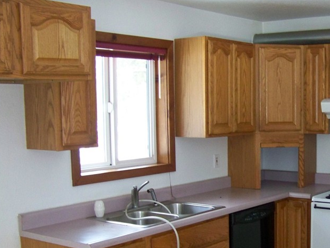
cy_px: 169
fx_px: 563
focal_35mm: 59
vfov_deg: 24.7
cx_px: 254
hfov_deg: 32.0
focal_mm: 5.85
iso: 200
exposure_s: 1/30
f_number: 2.8
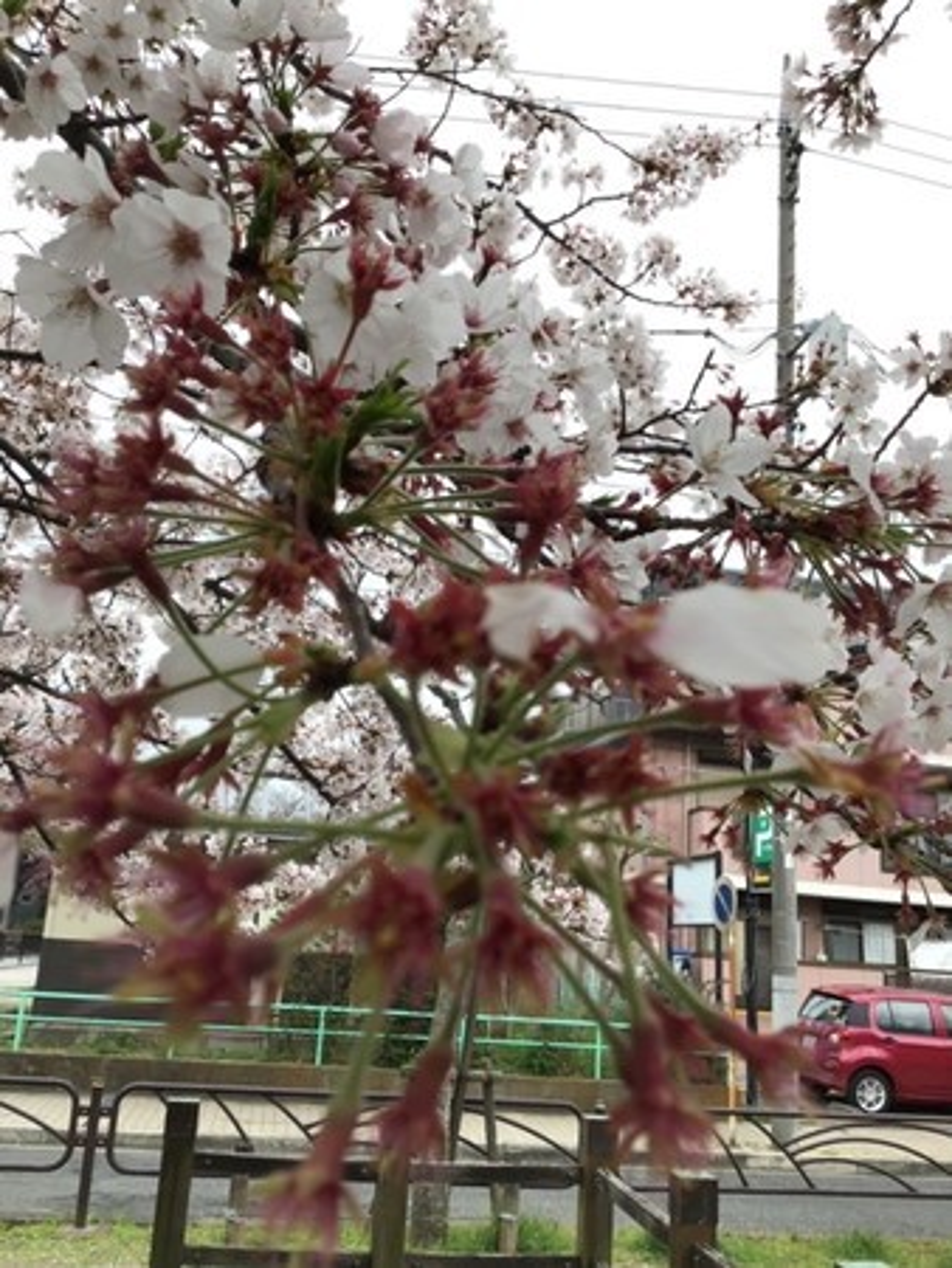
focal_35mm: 31
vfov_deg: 58.3
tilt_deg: +12.8
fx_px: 1136
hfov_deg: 45.5
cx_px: 476
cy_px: 634
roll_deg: -5.1
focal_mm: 3.3
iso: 25
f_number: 2.4
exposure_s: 1/321
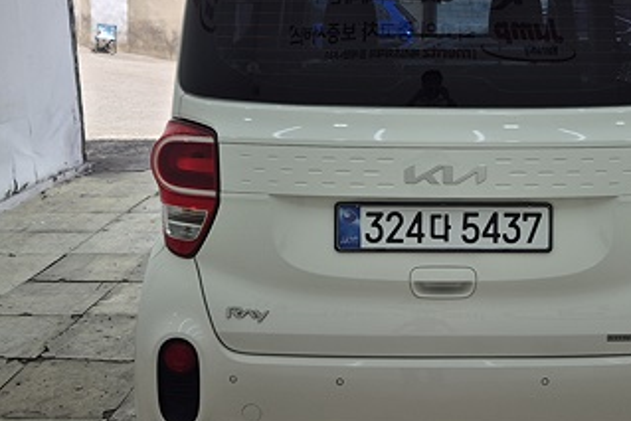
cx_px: 435
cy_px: 178
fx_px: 842
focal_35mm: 48
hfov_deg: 40.4
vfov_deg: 28.1
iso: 25
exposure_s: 1/782
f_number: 1.8
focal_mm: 5.4
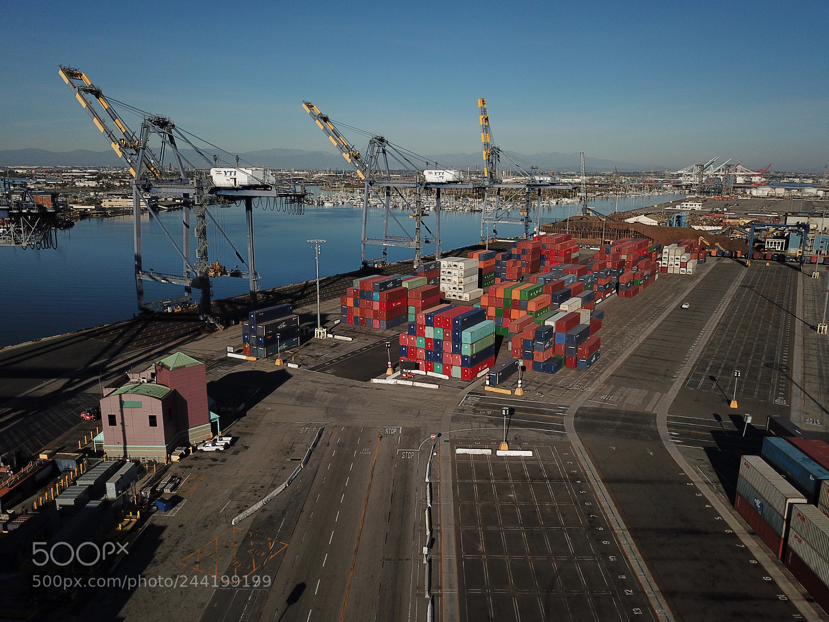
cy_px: 311
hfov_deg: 67.3
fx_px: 623
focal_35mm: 26
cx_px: 414
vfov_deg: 53.1
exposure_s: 1/4115
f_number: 2.2
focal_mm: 4.73
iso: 100
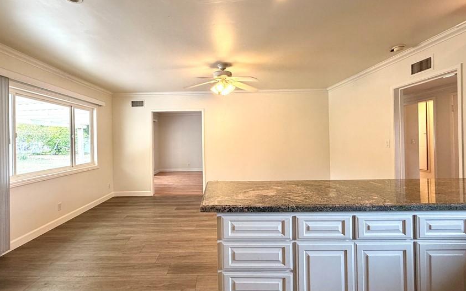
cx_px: 217
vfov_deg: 65.0
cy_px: 139
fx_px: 229
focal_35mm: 18
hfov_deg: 90.9
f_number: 2.2
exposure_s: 1/60
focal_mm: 2.22
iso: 160
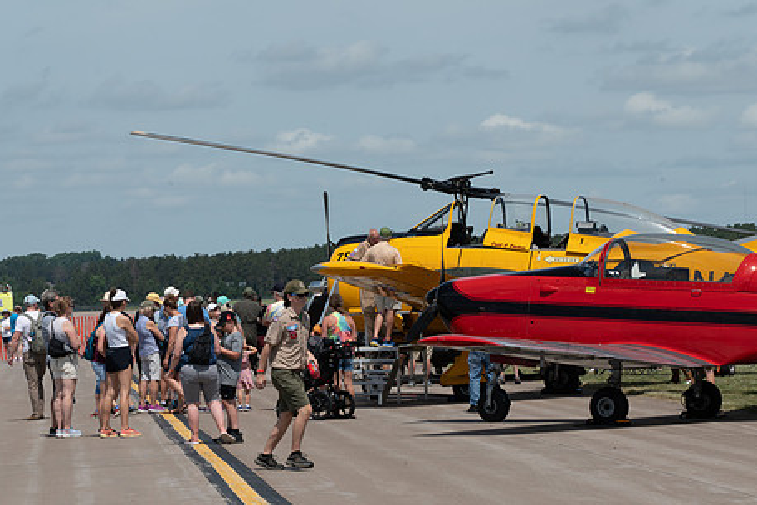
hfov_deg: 10.4
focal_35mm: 197
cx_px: 387
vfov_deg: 7.0
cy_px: 294
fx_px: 4142
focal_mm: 155
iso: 640
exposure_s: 1/800
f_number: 18
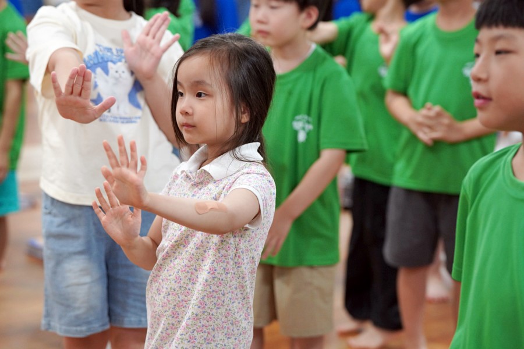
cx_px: 262
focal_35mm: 105
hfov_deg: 19.5
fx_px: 1528
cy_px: 174
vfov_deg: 13.0
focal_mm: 105
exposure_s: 1/160
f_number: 4
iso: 3200
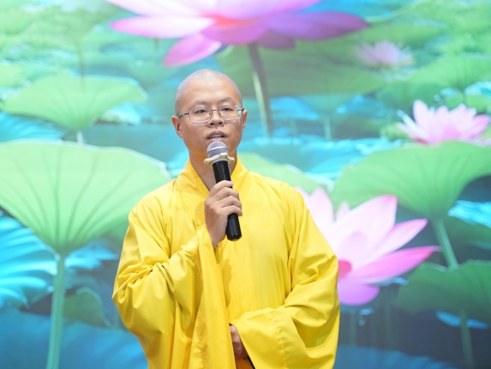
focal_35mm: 96
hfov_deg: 20.4
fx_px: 1362
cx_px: 225
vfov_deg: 15.4
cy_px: 184
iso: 3200
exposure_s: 1/320
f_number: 2.8
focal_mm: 88
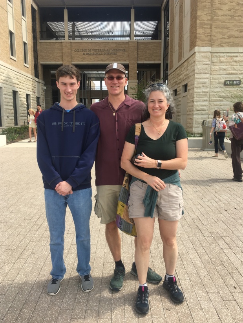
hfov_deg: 46.8
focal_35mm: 30
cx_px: 121
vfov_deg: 59.9
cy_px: 157
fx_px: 281
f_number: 2.2
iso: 25
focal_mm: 4.15
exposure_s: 1/739
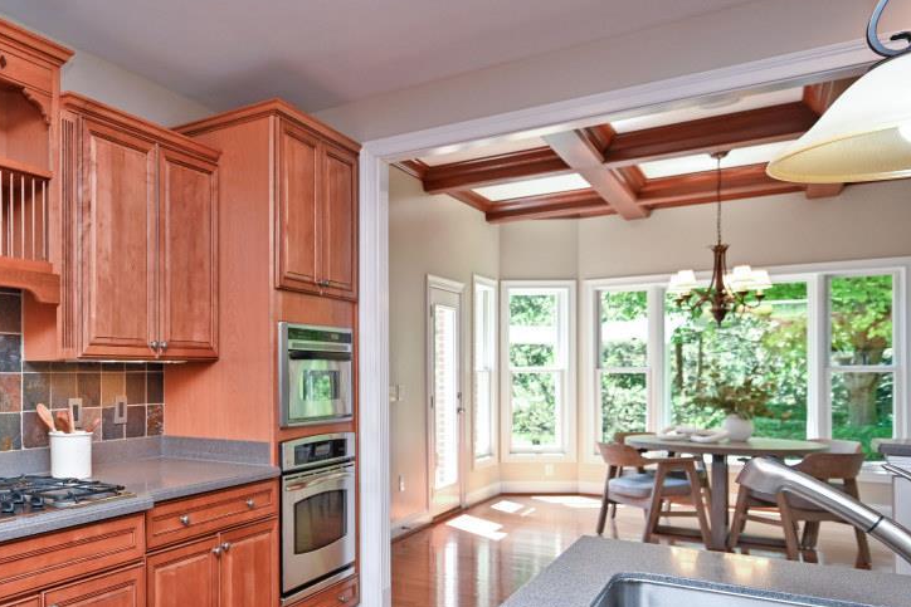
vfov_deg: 44.6
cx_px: 104
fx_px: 734
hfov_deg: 55.8
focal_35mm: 29
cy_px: 377
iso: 200
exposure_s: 1/60
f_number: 4
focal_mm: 14
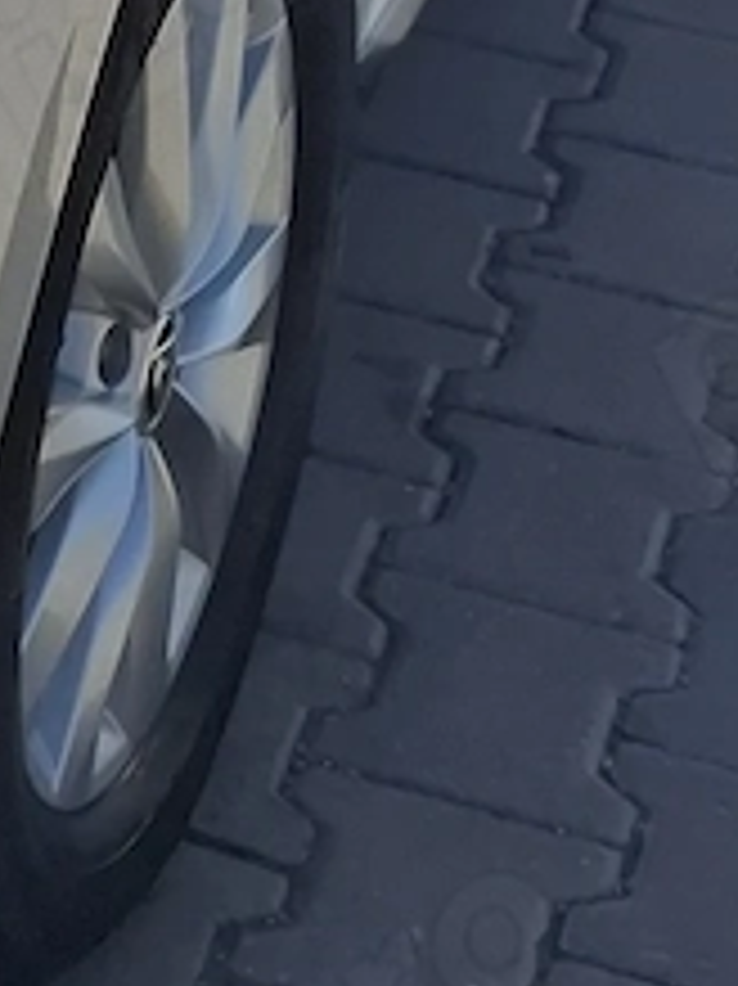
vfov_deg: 12.7
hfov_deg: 8.7
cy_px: -824
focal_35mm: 140
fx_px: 3984
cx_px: -1508
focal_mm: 5.54
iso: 50
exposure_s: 1/3333
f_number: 1.8
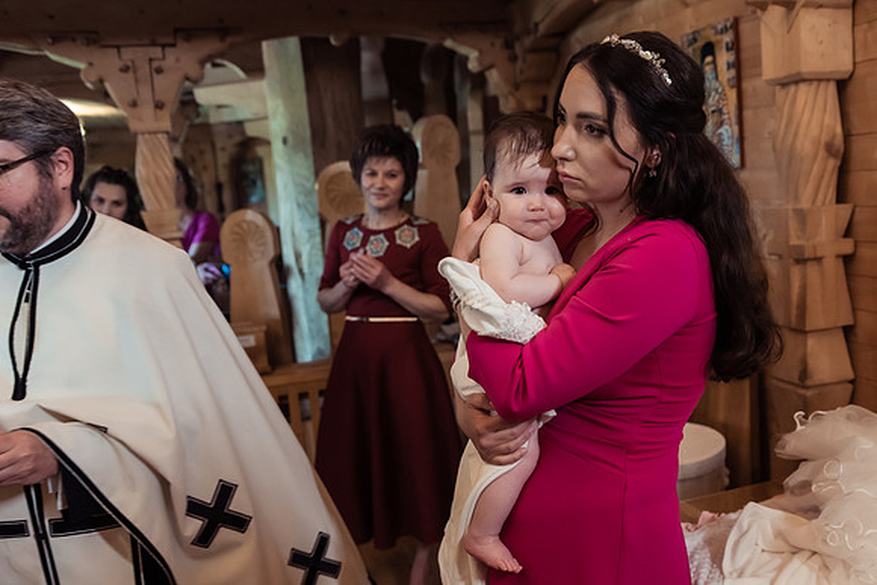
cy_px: 298
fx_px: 836
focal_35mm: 34
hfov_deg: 55.1
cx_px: 513
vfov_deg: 38.6
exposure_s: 1/125
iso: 1250
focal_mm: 29
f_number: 2.8
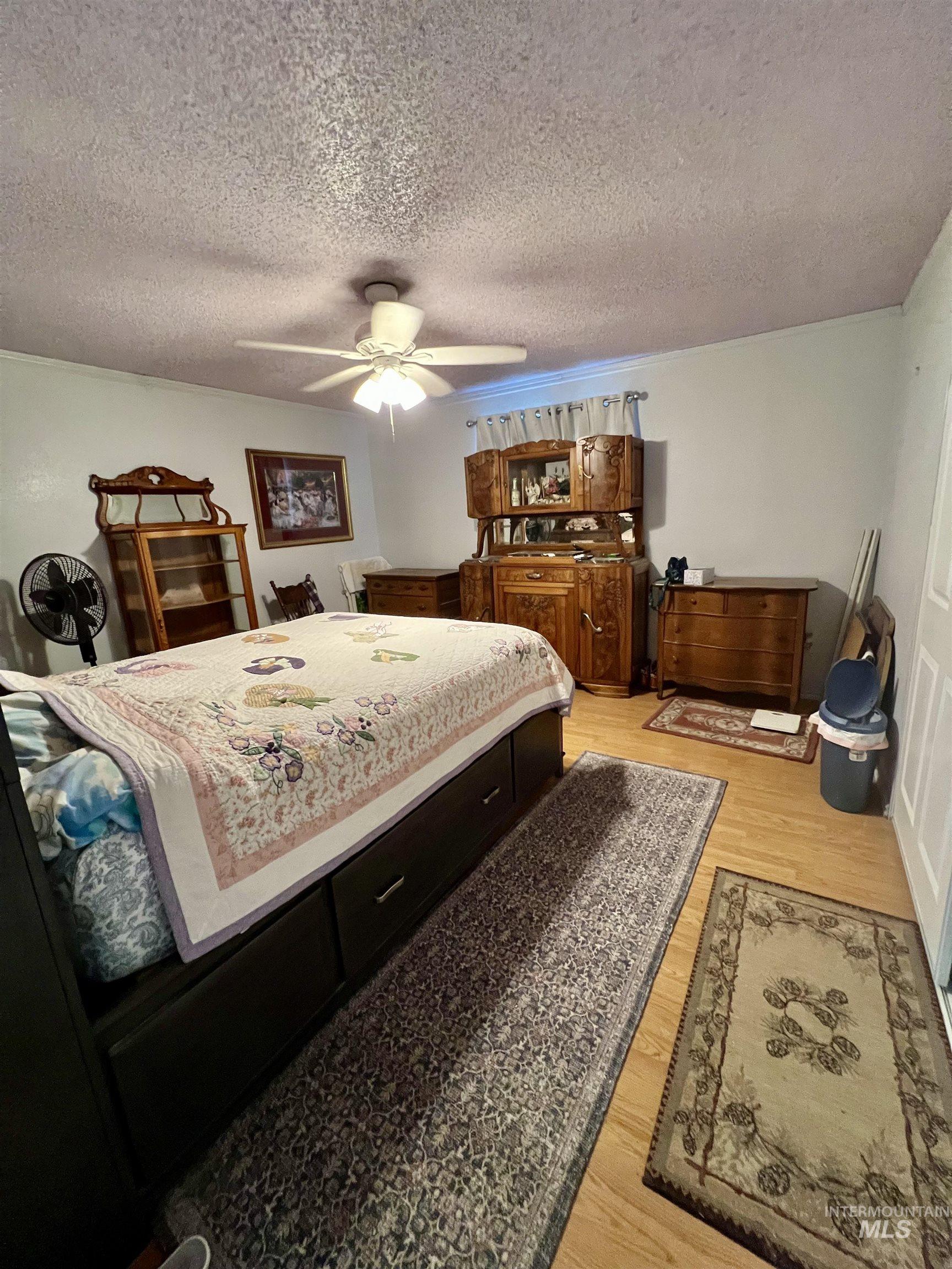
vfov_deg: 106.2
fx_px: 477
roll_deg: +2.7
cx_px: 476
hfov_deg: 89.9
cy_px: 634
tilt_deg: -12.8
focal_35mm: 13
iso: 500
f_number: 1.8
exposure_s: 1/60
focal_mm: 1.57
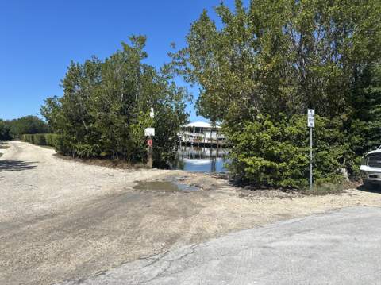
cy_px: 142
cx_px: 190
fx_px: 264
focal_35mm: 24
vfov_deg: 56.7
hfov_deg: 71.7
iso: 80
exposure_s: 1/6623
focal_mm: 6.86
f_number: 1.78
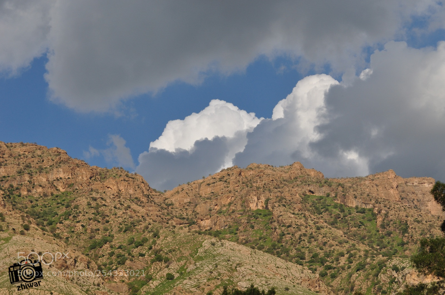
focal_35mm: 82
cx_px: 222
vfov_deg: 16.5
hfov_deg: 24.7
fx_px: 1018
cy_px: 148
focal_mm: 55
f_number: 11
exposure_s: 1/500
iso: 200
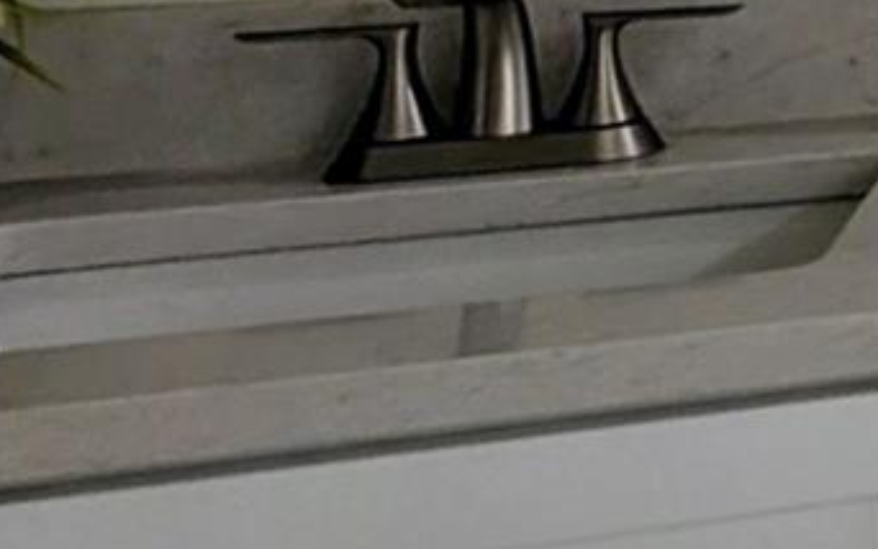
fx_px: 1819
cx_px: 2237
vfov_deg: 15.6
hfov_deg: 14.1
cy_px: -310
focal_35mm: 76
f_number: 1.7
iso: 122
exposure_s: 1/24
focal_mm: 2.02
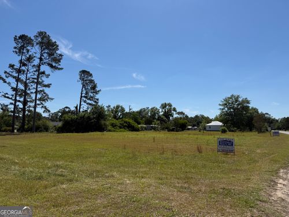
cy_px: 108
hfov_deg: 71.6
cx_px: 144
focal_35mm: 24
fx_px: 200
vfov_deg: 56.8
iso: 80
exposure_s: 1/9091
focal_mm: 6.76
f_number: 1.78
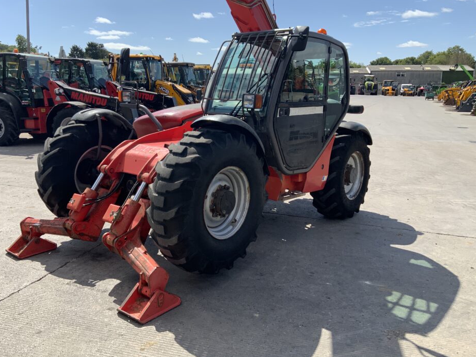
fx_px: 440
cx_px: 215
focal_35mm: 32
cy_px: 166
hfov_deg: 56.7
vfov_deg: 44.1
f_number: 1.8
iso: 16
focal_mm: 3
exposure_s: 1/1675
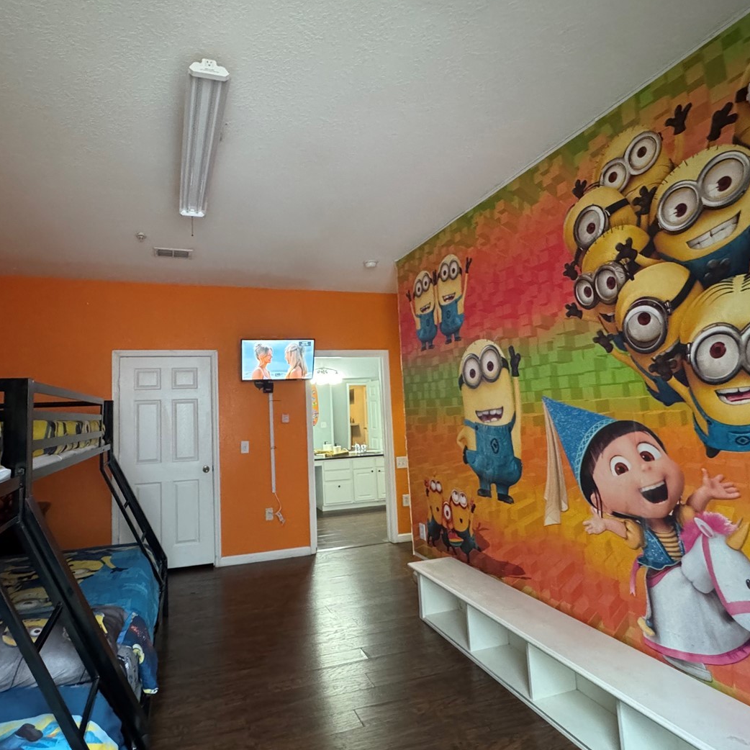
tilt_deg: +6.1
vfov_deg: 77.7
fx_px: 466
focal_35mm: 19
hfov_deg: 76.9
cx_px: 306
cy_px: 364
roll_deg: +1.8
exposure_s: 1/60
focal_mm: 2.22
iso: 1250
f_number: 2.2
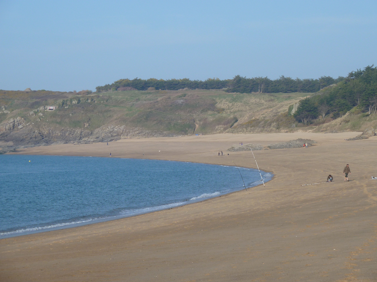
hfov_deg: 16.6
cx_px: 188
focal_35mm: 119
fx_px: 1296
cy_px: 141
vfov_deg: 12.5
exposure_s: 1/400
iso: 80
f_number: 5
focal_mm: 19.5
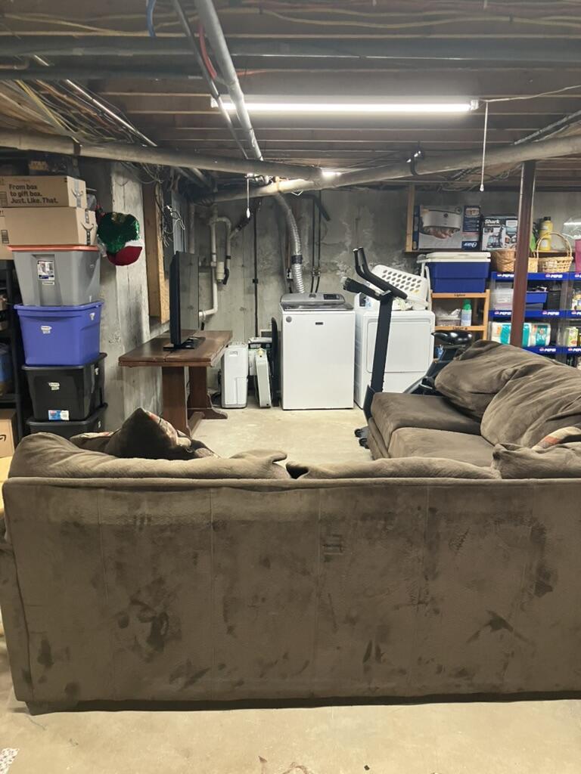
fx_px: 627
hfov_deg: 49.7
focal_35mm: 28
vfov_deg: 63.4
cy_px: 387
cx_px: 290
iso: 250
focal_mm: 3.99
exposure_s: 1/40
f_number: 1.8
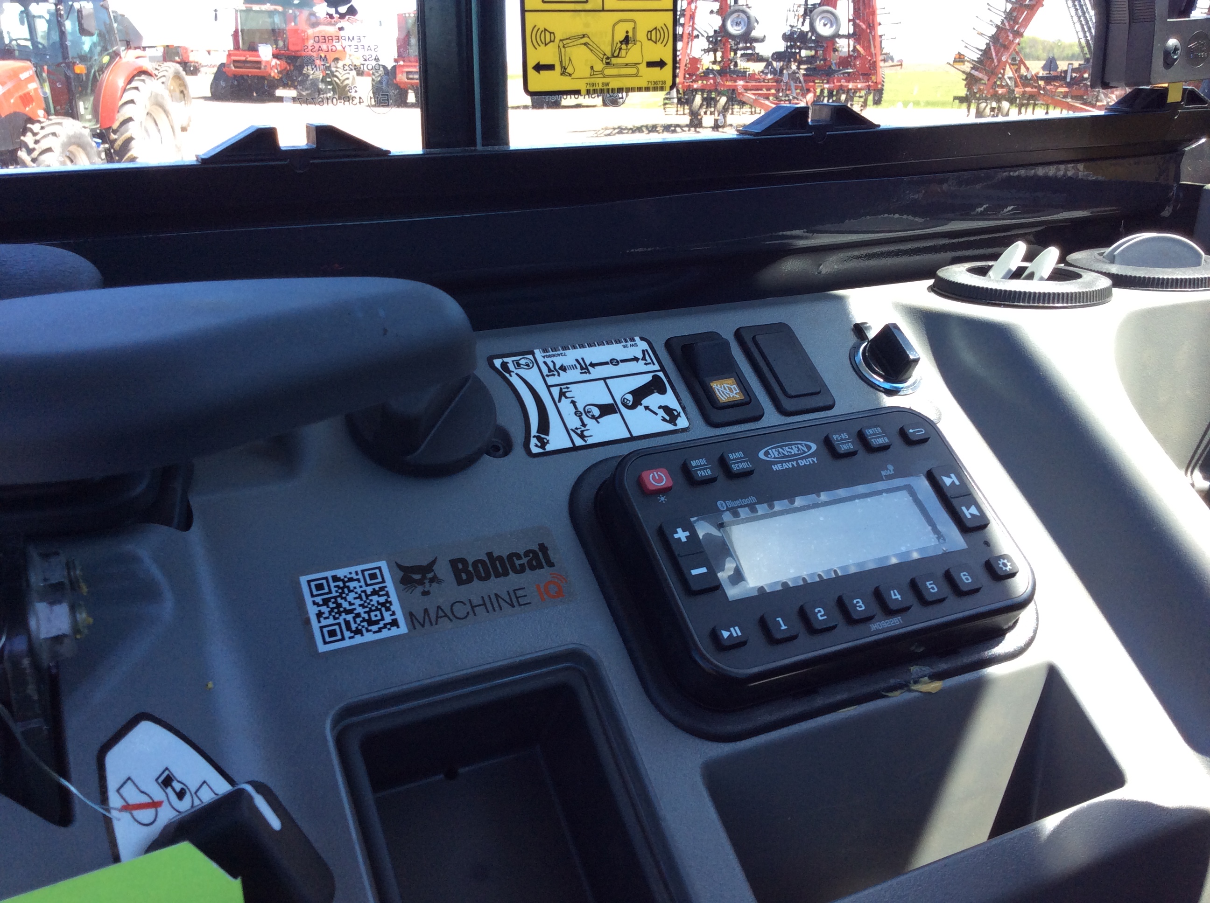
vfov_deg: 44.1
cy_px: 452
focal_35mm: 32
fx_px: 1117
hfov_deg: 56.9
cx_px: 605
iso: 32
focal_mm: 3.3
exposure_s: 1/193
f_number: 2.4
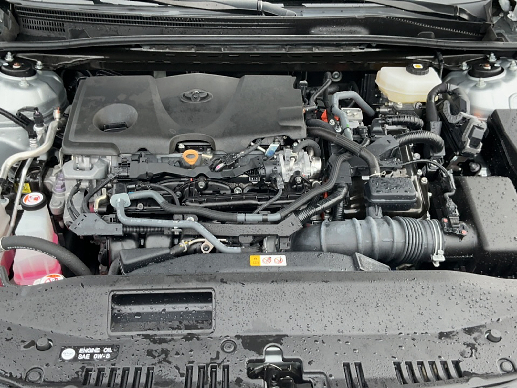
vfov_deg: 46.8
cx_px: 258
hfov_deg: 60.0
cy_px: 194
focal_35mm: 30
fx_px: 448
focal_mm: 3
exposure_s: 1/138
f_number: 1.8
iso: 32
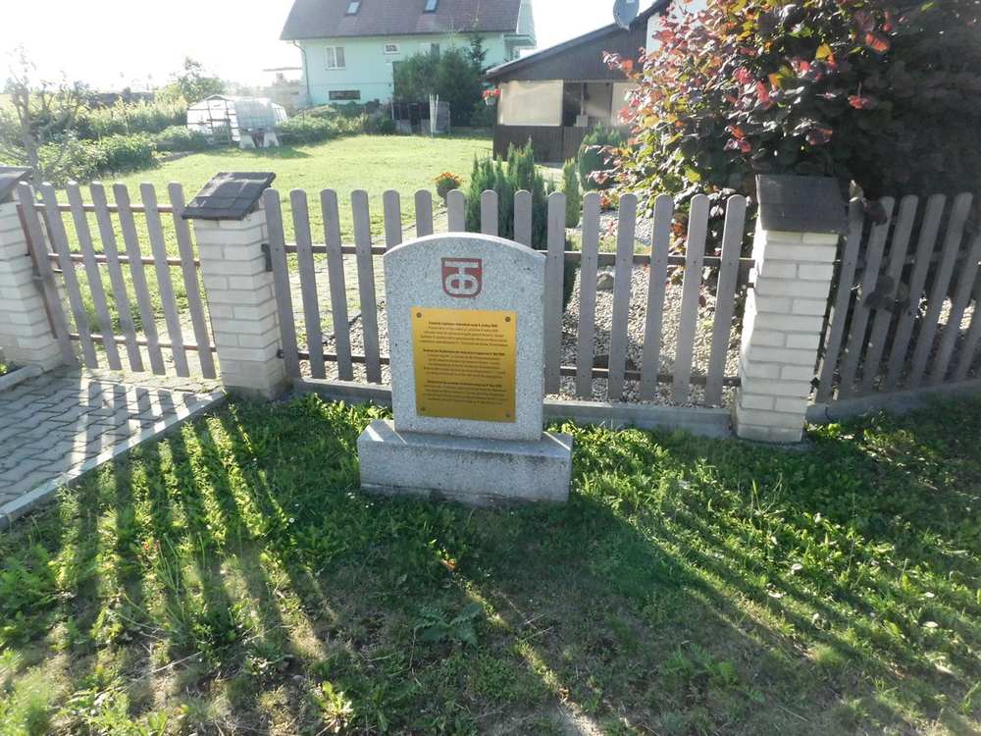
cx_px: 490
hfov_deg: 73.9
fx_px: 652
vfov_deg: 58.9
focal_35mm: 23
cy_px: 368
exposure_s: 1/640
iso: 800
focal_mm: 4
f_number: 6
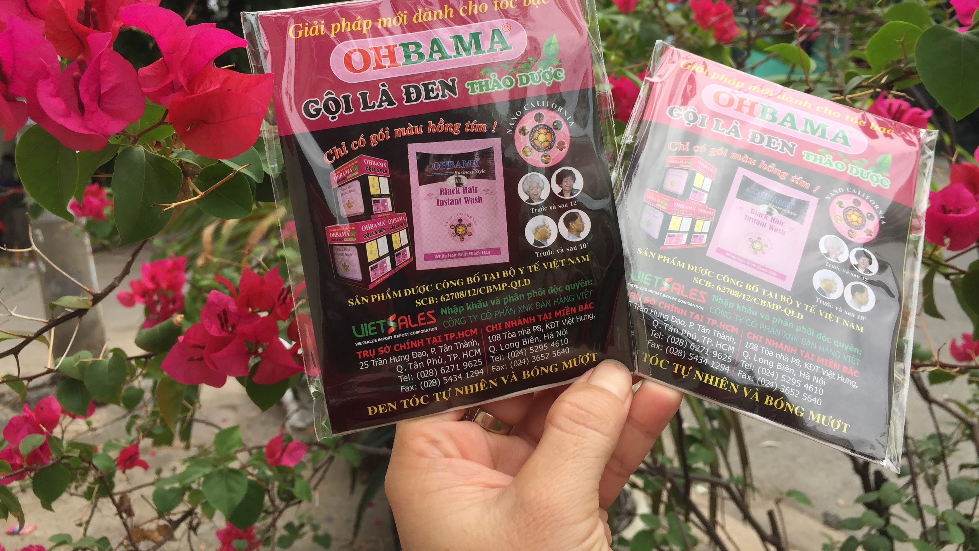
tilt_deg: -3.1
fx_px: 831
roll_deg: +1.7
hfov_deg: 61.0
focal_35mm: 32
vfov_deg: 36.3
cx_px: 488
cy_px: 181
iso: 32
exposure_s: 1/430
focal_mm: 4.15
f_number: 2.2
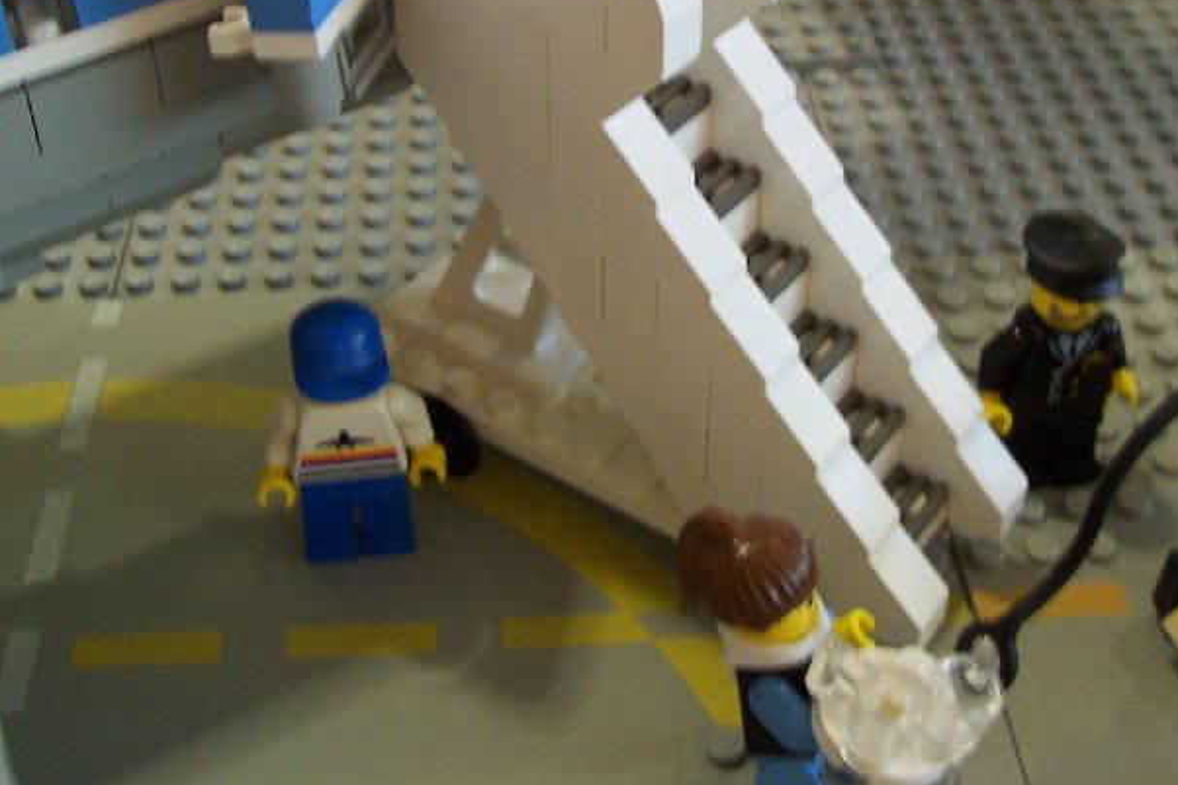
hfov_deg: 38.2
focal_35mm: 52
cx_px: 595
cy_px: 128
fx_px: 1701
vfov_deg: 25.4
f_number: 2.8
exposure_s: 1/15
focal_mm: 5.6
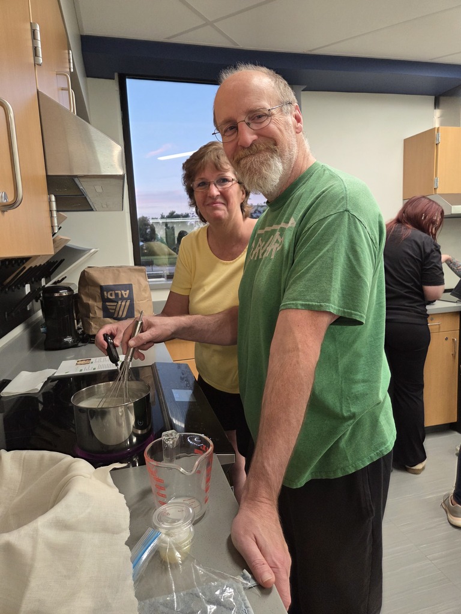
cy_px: 307
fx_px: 408
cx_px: 230
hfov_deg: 58.9
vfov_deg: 73.9
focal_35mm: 23
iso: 500
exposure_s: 1/120
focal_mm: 5.4
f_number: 1.8
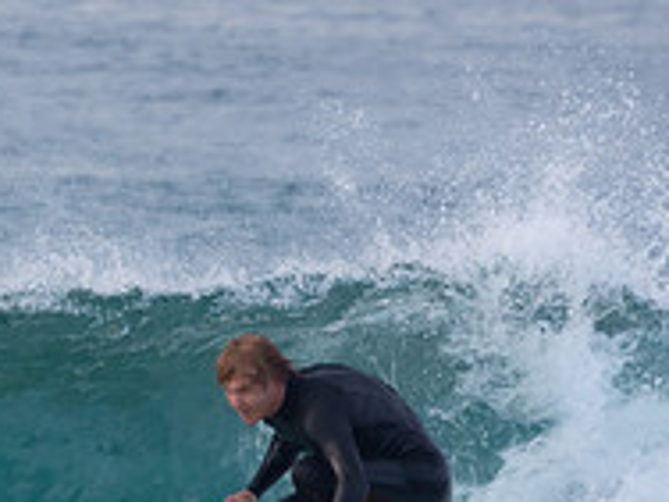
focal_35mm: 1555
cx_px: 14
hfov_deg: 1.3
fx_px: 30052
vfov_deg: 1.0
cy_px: 547
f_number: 5.6
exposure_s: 1/1000
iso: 800
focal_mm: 350
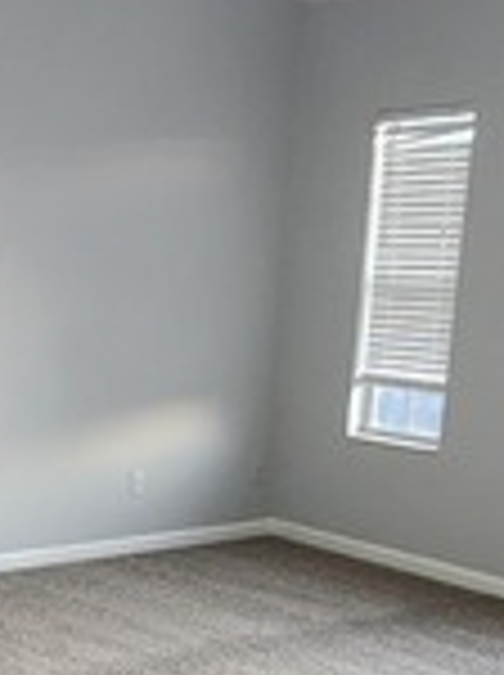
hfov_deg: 24.9
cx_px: 122
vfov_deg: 30.9
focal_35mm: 58
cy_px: 673
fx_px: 1129
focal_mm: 2.2
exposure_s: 1/30
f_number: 2.2
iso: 640
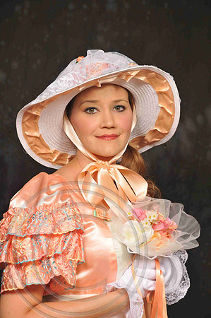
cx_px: 106
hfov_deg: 13.0
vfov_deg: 19.5
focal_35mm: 105
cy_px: 159
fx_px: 925
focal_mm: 70
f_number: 5.6
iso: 200
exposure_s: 1/125
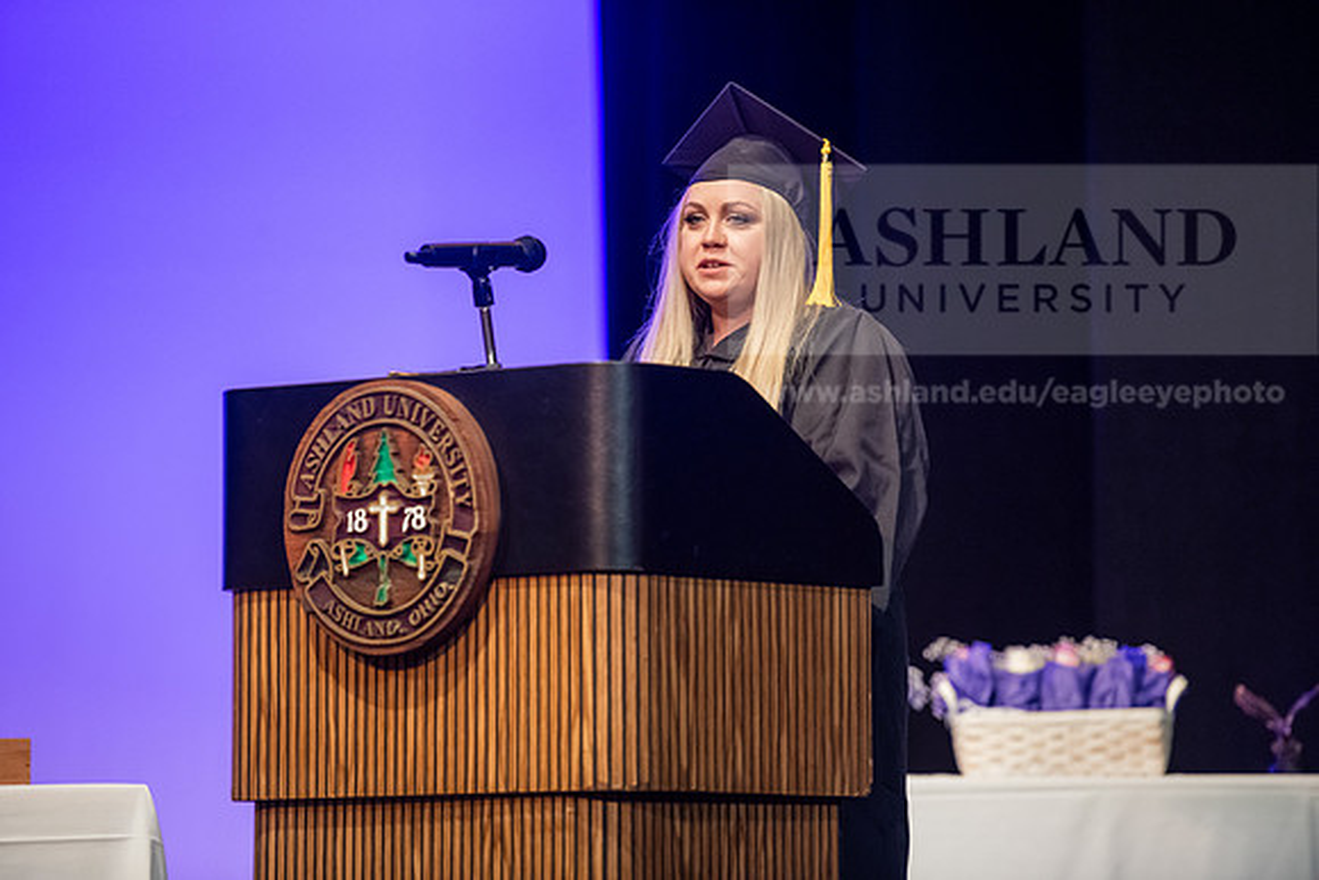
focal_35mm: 185
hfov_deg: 11.1
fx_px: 6779
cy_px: 440
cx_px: 660
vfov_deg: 7.4
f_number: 3.2
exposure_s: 1/200
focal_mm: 185
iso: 4000
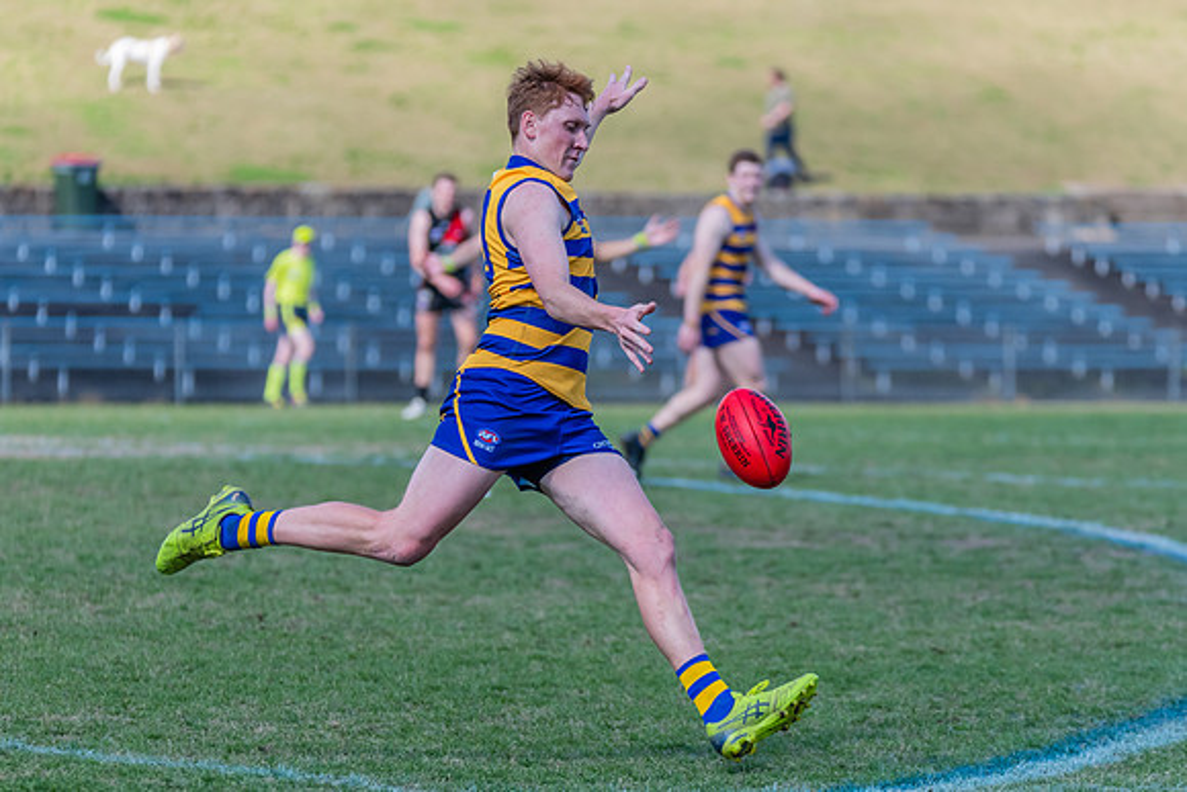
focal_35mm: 300
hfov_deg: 6.9
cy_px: 428
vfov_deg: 4.6
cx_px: 529
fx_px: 9886
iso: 800
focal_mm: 260
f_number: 5.6
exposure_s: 1/1600
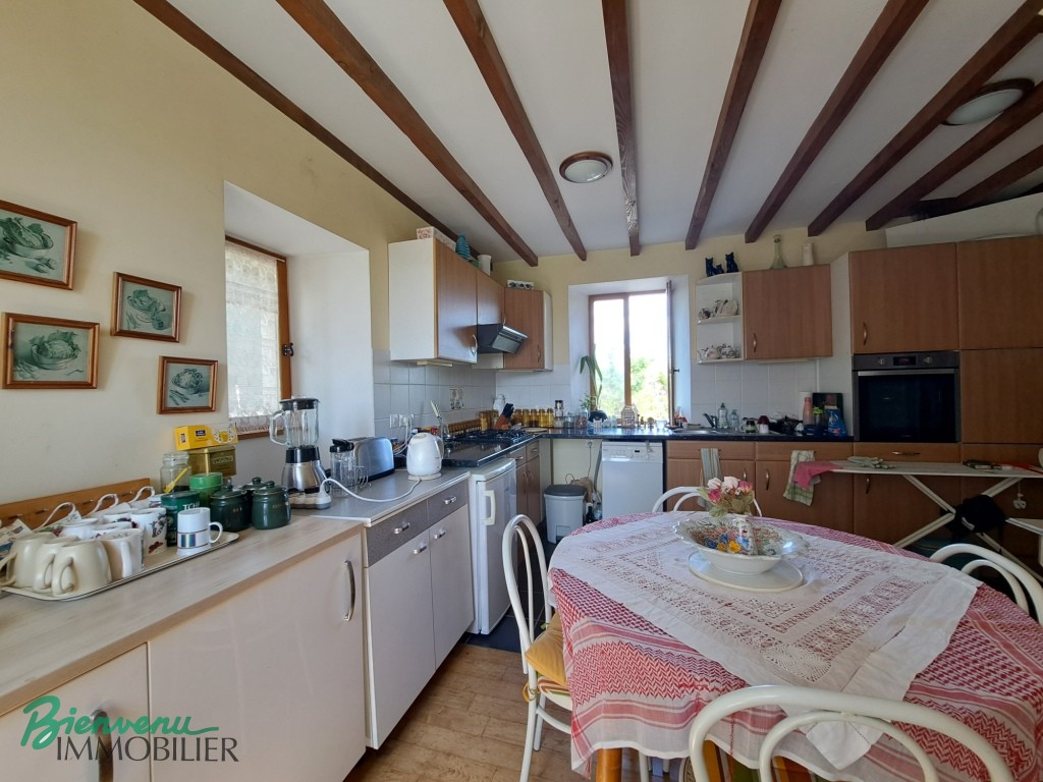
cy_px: 391
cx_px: 522
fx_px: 392
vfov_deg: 89.9
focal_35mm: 13
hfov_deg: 106.2
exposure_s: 1/50
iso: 80
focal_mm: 1.74
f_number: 2.2
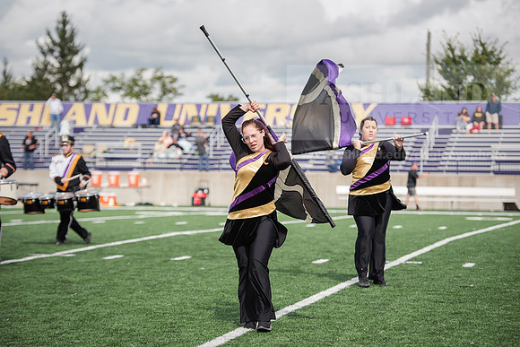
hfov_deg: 18.3
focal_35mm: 112
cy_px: 174
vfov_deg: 12.2
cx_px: 260
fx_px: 1618
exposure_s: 1/1250
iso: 160
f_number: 3.5
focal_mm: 112
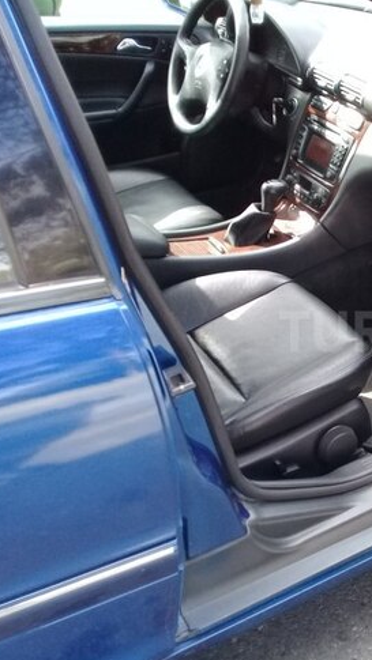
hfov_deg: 24.1
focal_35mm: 46
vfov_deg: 44.6
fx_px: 806
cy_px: 331
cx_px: 418
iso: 80
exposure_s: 1/120
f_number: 2.2
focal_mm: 3.3
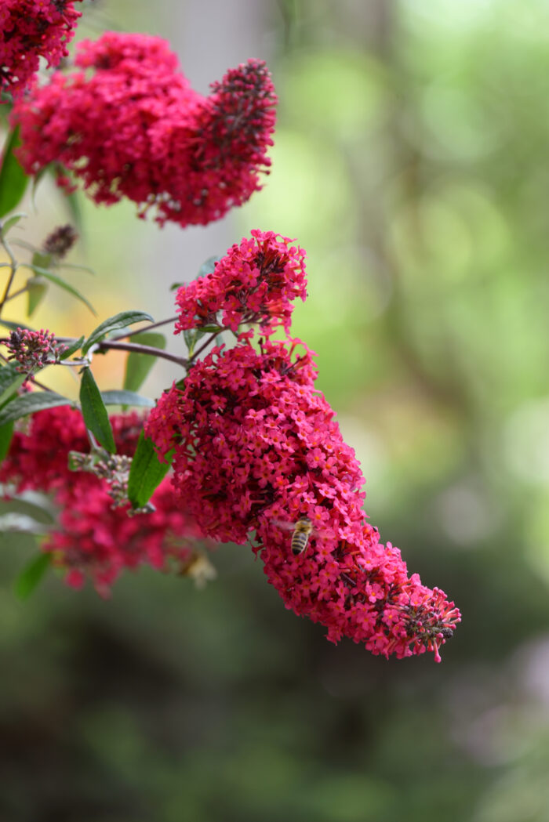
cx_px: 274
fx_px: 6857
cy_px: 411
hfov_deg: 4.6
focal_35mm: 300
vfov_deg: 6.9
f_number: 8
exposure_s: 1/20
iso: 200
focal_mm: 300
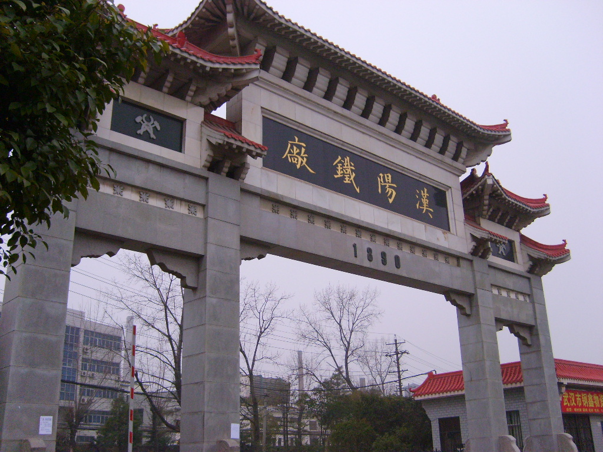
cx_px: 302
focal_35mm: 35
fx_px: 610
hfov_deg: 52.6
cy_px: 226
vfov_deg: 40.7
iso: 200
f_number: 2.8
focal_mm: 5.8
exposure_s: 1/500
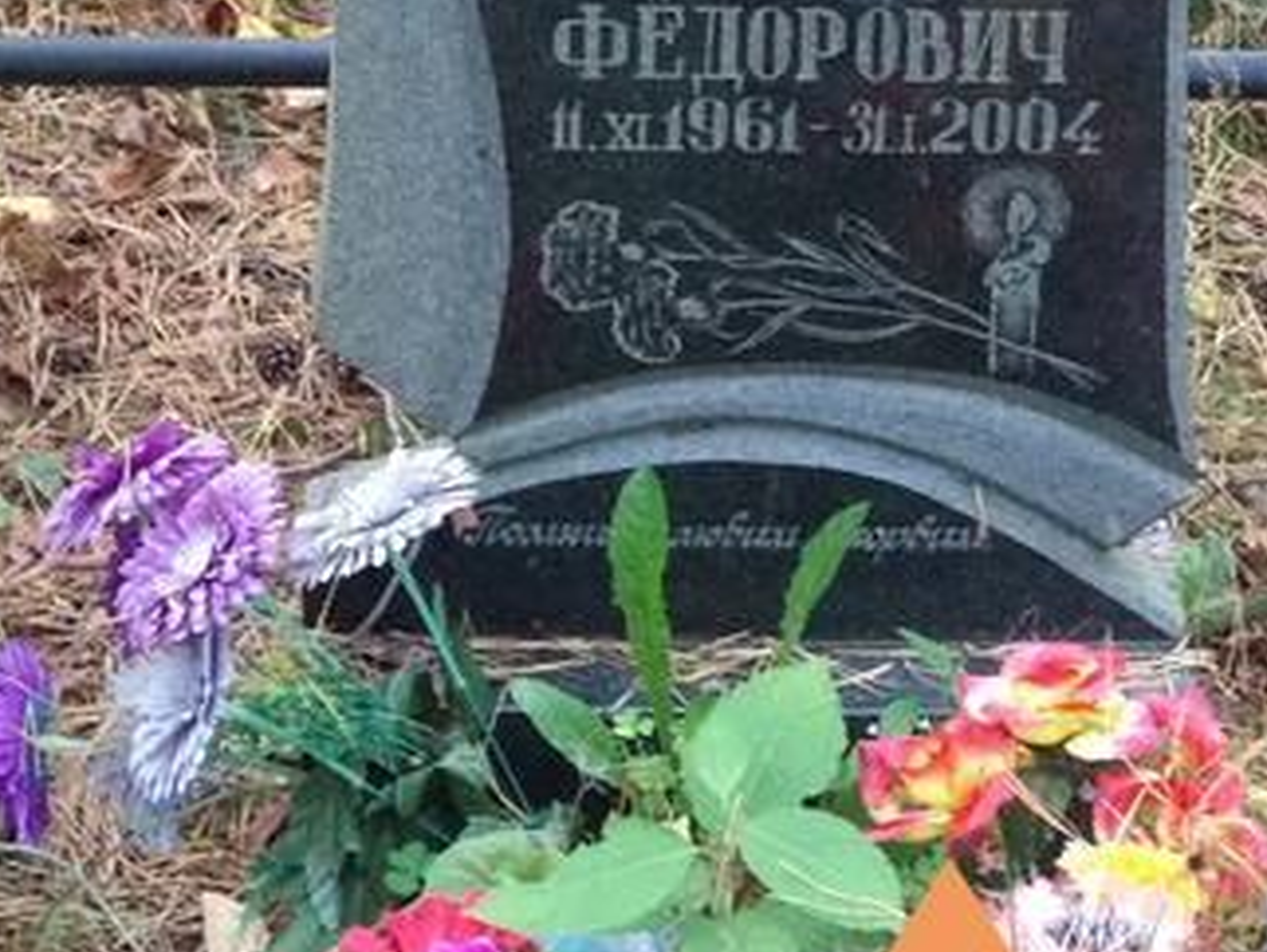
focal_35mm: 129
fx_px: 4725
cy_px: 90
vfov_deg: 11.4
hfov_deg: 15.2
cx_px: 842
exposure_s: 1/30
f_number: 2.6
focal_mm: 5.99
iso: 1000
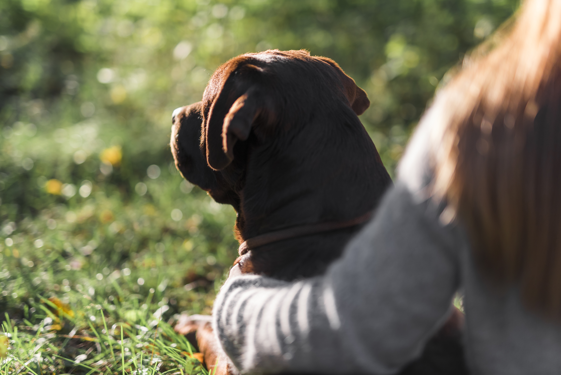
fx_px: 779
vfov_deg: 27.0
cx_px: 280
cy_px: 188
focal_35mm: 50
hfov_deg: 39.6
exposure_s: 1/1250
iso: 160
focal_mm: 50
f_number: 1.4
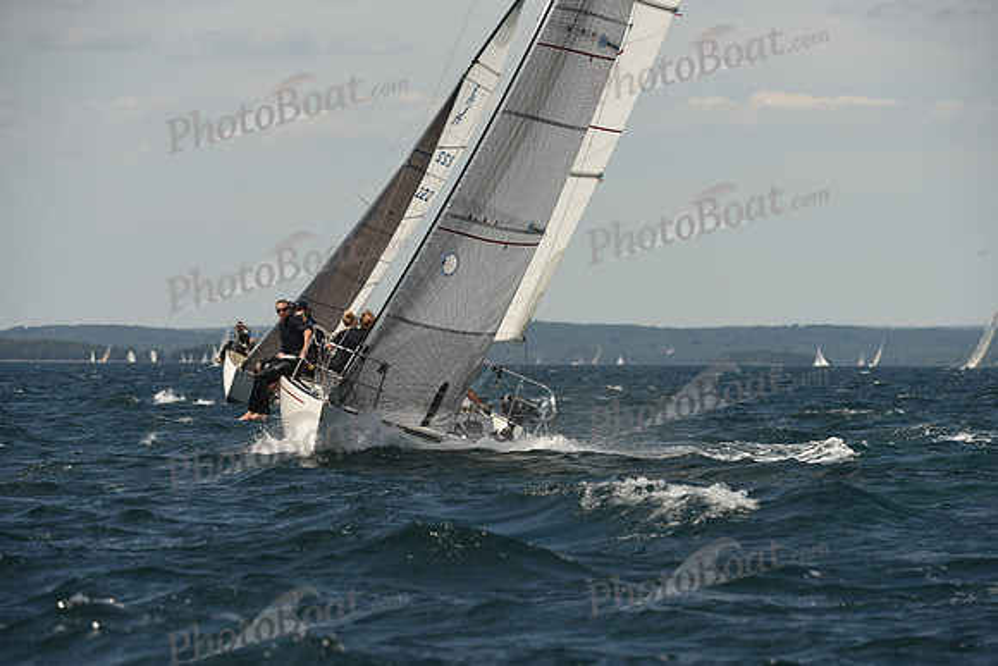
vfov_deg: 5.1
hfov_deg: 7.6
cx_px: 499
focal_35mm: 270
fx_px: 7486
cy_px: 333
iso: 250
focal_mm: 270
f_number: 6.3
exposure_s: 1/1000
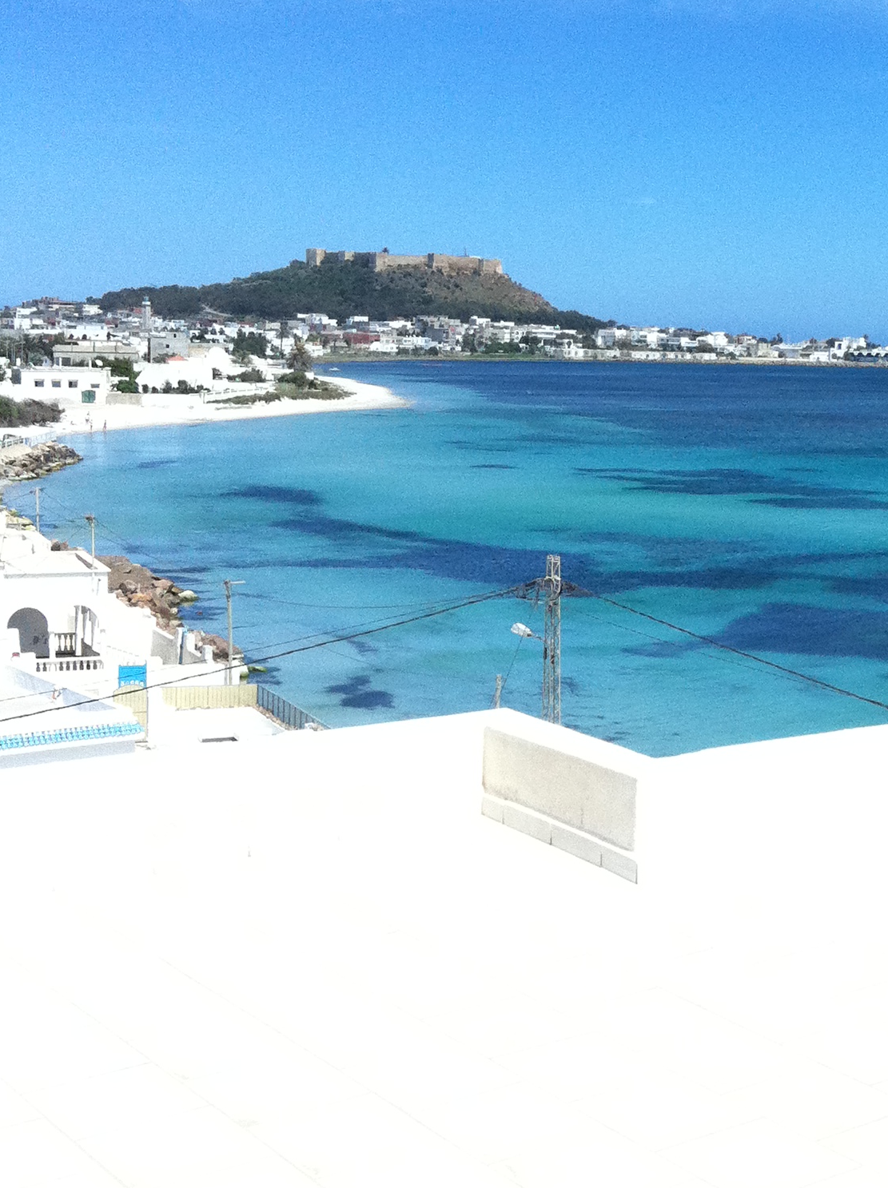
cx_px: 695
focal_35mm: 61
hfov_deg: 23.7
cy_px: 487
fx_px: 2092
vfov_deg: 31.7
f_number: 2.8
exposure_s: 1/4309
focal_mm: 3.85
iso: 125
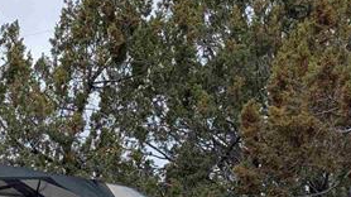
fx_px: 893
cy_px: 389
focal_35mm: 96
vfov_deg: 11.4
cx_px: -18
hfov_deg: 21.3
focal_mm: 6.9
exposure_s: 1/1095
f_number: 1.68
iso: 21
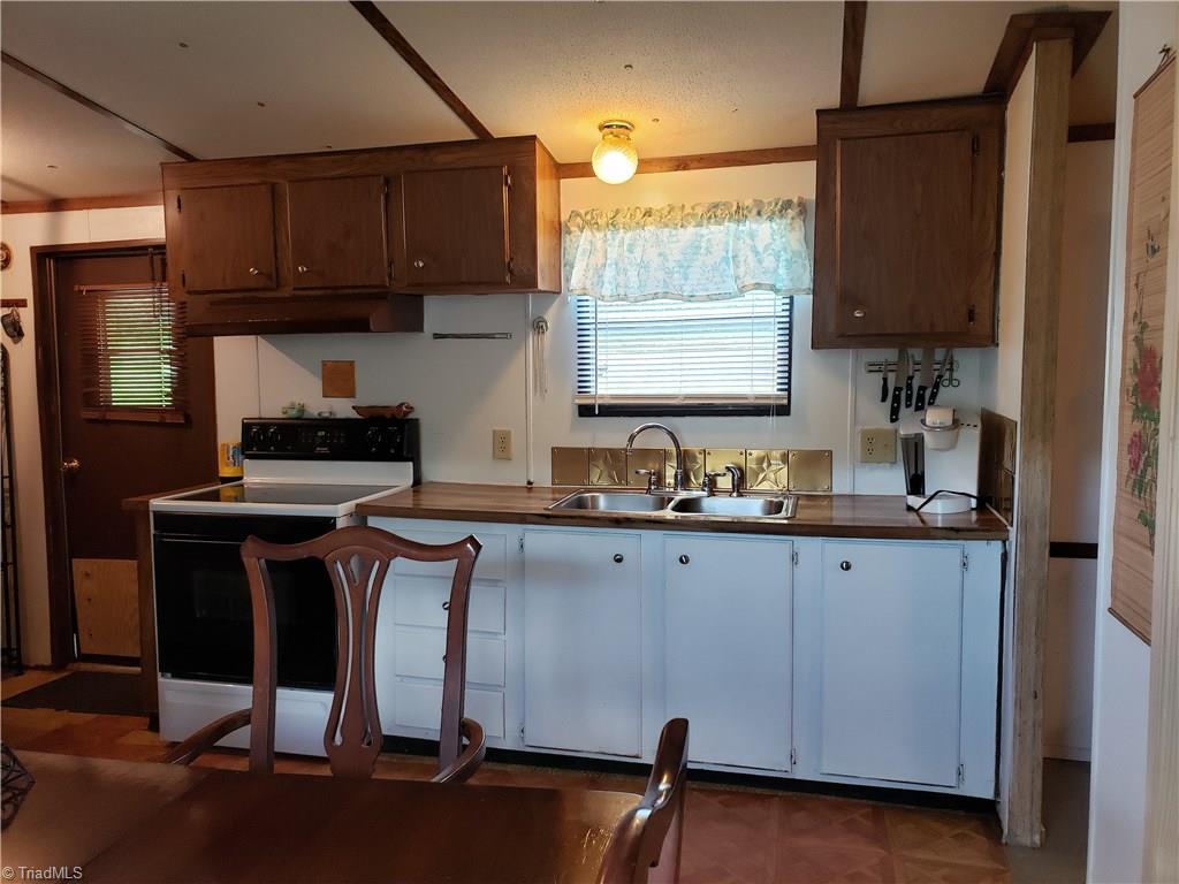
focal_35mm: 26
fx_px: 886
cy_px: 442
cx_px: 590
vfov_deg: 53.1
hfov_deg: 67.3
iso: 400
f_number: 2.4
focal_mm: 4.3
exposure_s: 1/60
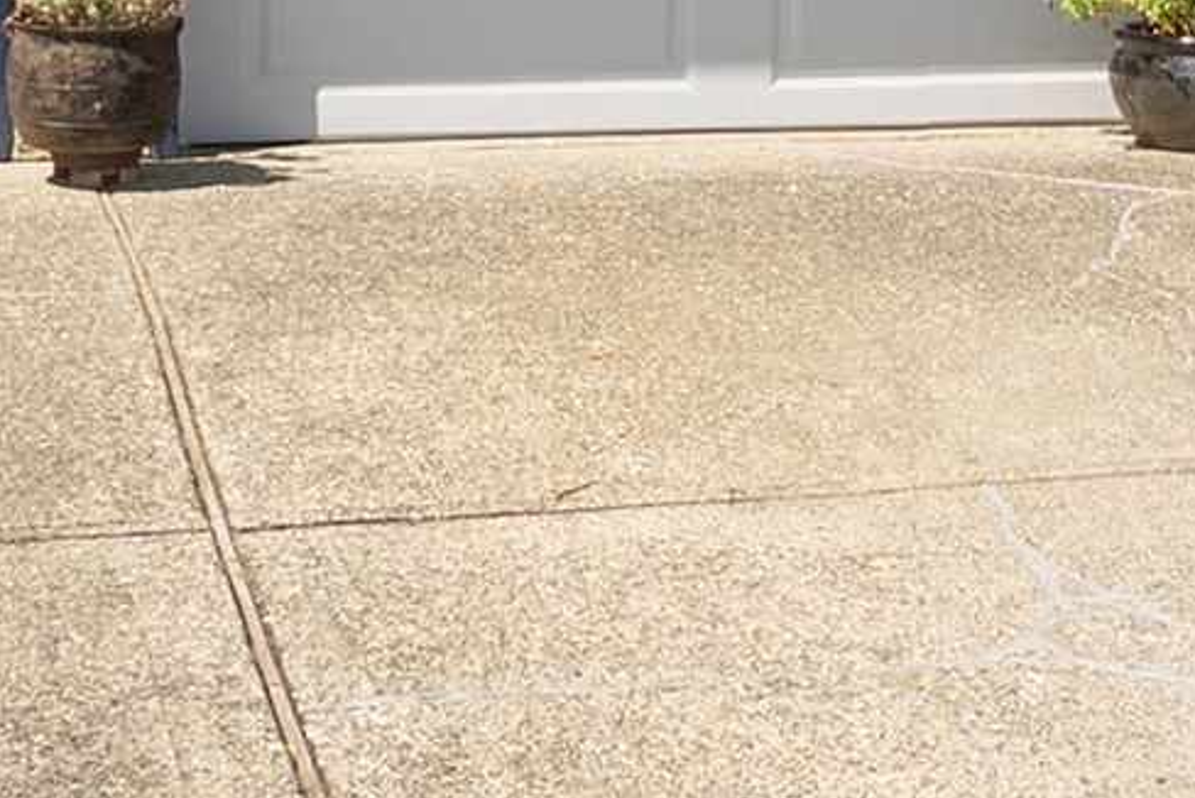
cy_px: -312
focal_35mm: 110
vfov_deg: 12.1
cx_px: 740
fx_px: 3637
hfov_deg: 18.6
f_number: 7.1
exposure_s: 1/160
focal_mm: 17.4
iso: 160
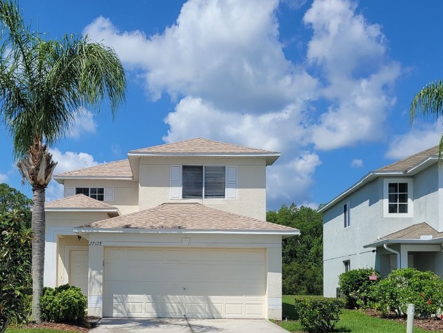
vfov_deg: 34.5
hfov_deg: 45.2
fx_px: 525
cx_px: 156
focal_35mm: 41
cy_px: 247
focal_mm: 5.4
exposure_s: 1/3850
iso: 40
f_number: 1.8
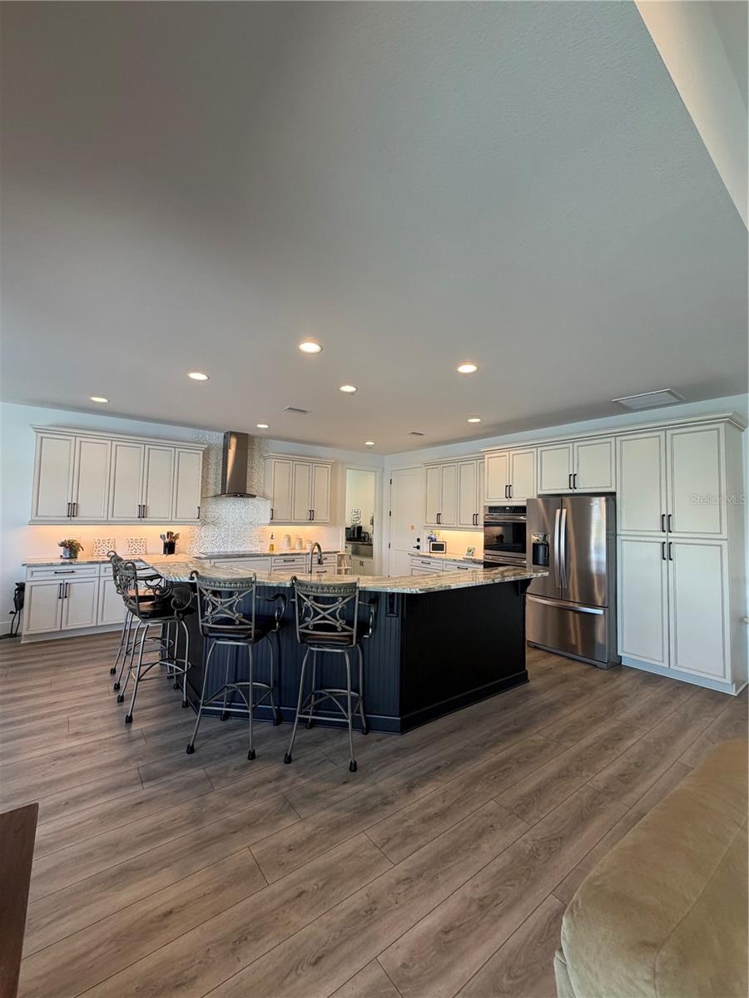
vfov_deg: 102.1
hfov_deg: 85.7
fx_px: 404
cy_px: 499
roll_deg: -1.2
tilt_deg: +2.7
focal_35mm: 14
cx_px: 374
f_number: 2.2
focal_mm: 2.22
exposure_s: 1/60
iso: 200
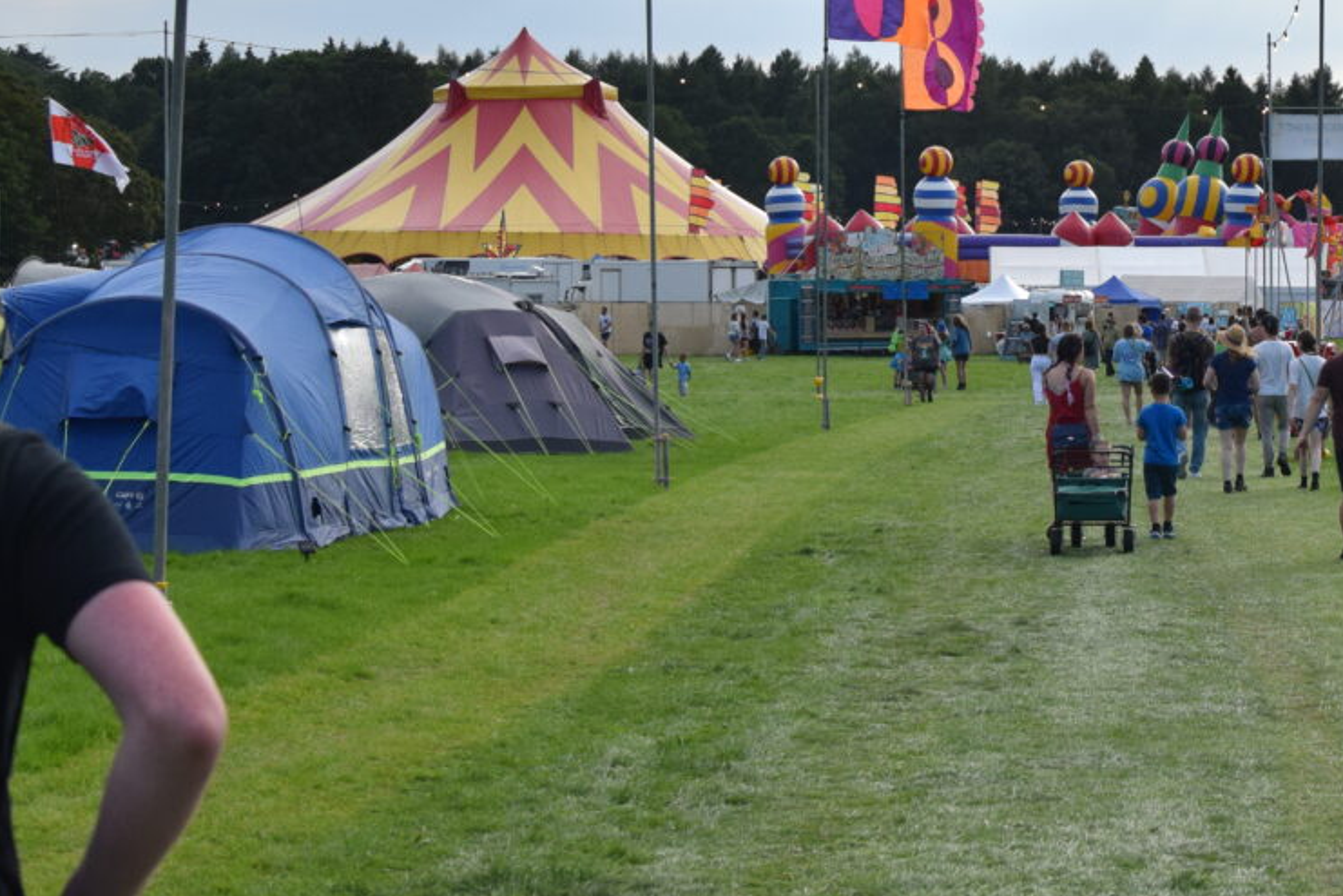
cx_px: 1013
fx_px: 3804
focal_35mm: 102
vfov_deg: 13.4
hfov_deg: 19.9
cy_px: 332
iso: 400
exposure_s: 1/1600
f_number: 7.1
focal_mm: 35
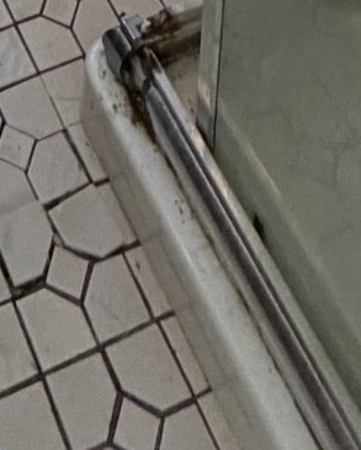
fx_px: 1148
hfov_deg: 16.8
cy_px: -859
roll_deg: -0.5
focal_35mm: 86
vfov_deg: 11.9
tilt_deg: -13.0
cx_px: -111
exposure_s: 1/60
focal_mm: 2.22
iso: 200
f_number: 2.2
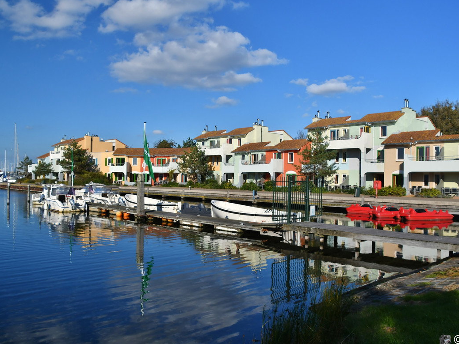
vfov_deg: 46.8
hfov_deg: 59.9
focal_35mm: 30
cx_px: 236
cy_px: 169
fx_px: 398
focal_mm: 18
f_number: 4.5
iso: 200
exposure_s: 1/1600
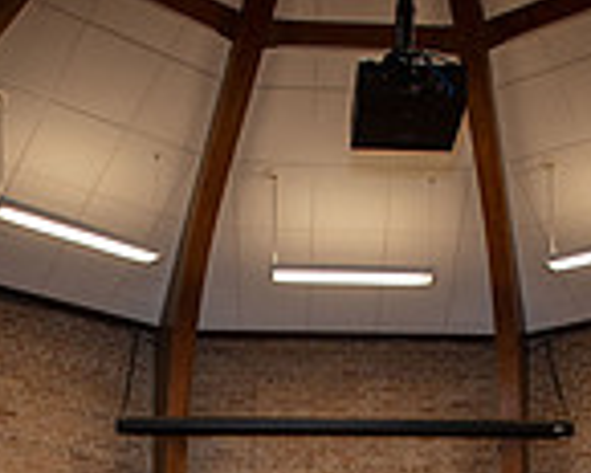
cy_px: 779
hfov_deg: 29.5
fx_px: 1119
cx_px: 351
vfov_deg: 19.5
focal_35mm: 64
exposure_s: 1/160
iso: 2000
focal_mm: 17
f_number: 4.5
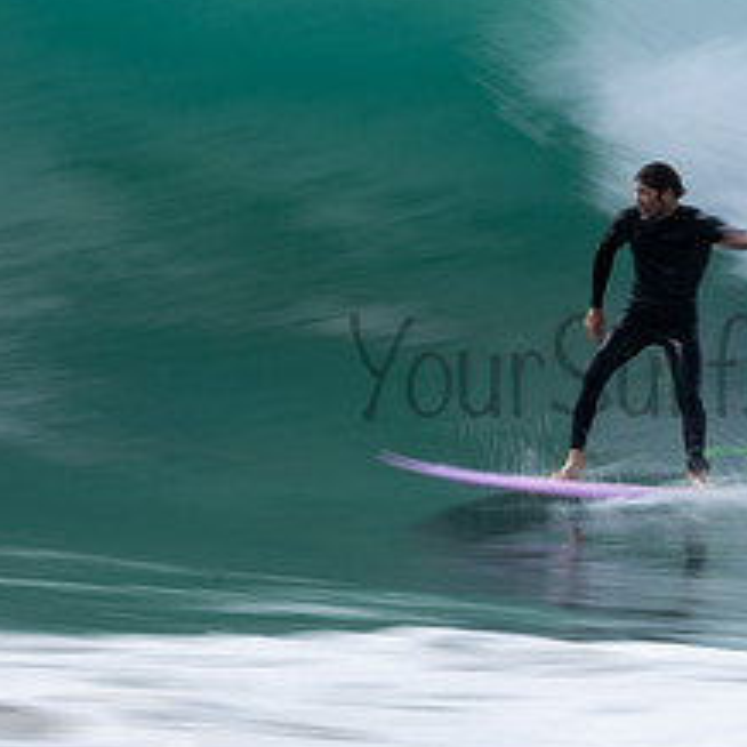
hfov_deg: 1.0
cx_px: 702
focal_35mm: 1699
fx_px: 41480
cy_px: 338
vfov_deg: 1.0
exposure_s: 1/25
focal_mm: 500
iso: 100
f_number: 25
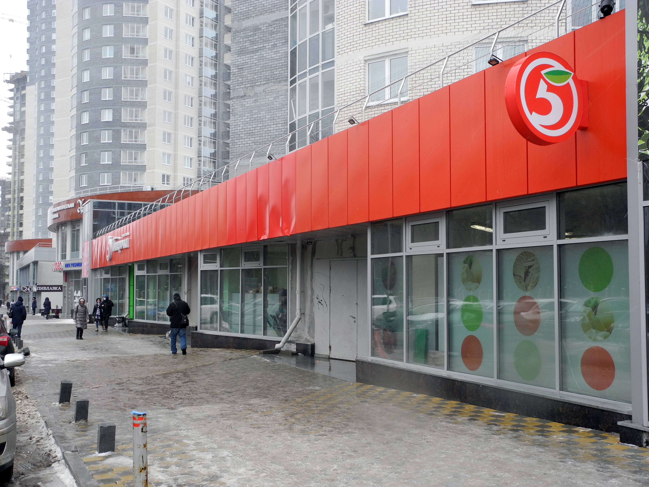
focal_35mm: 38
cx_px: 324
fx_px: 712
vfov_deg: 37.7
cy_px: 244
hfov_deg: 49.0
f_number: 4.5
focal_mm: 8.1
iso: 100
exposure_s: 1/49.1
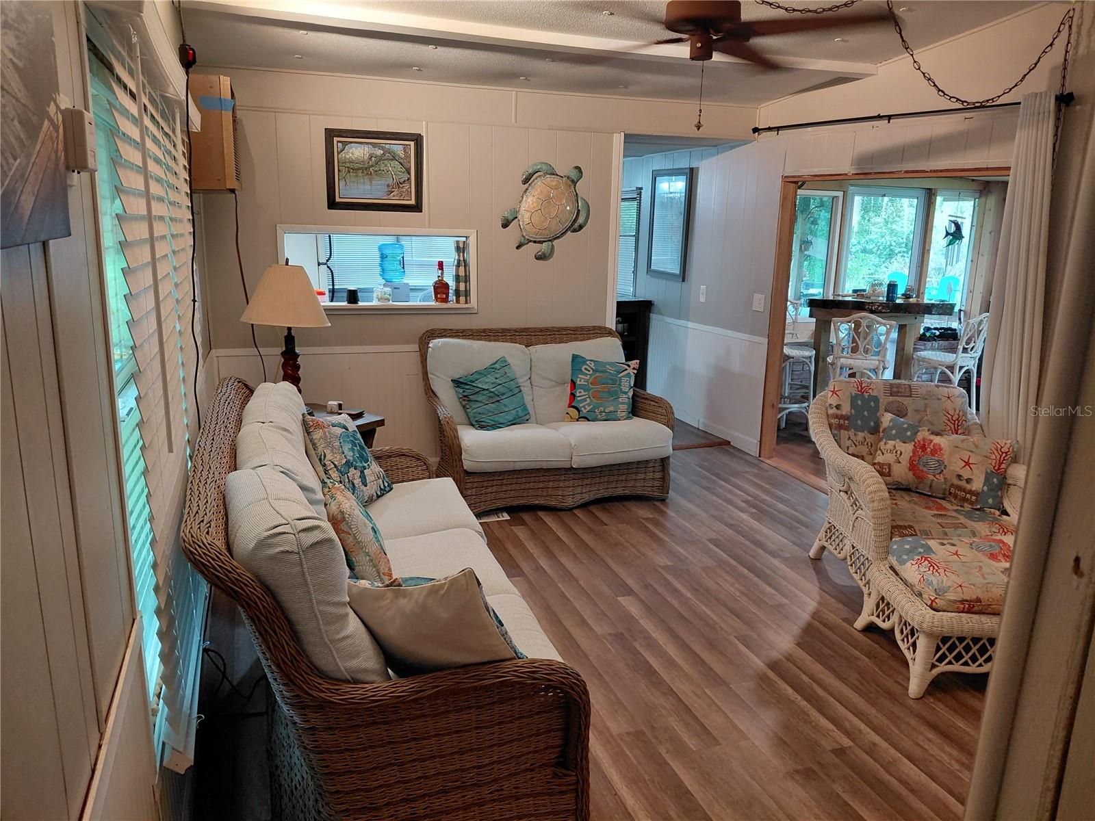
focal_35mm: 25
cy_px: 410
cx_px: 548
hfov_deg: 69.4
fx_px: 791
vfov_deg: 54.9
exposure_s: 1/40
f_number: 1.8
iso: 320
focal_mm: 4.69
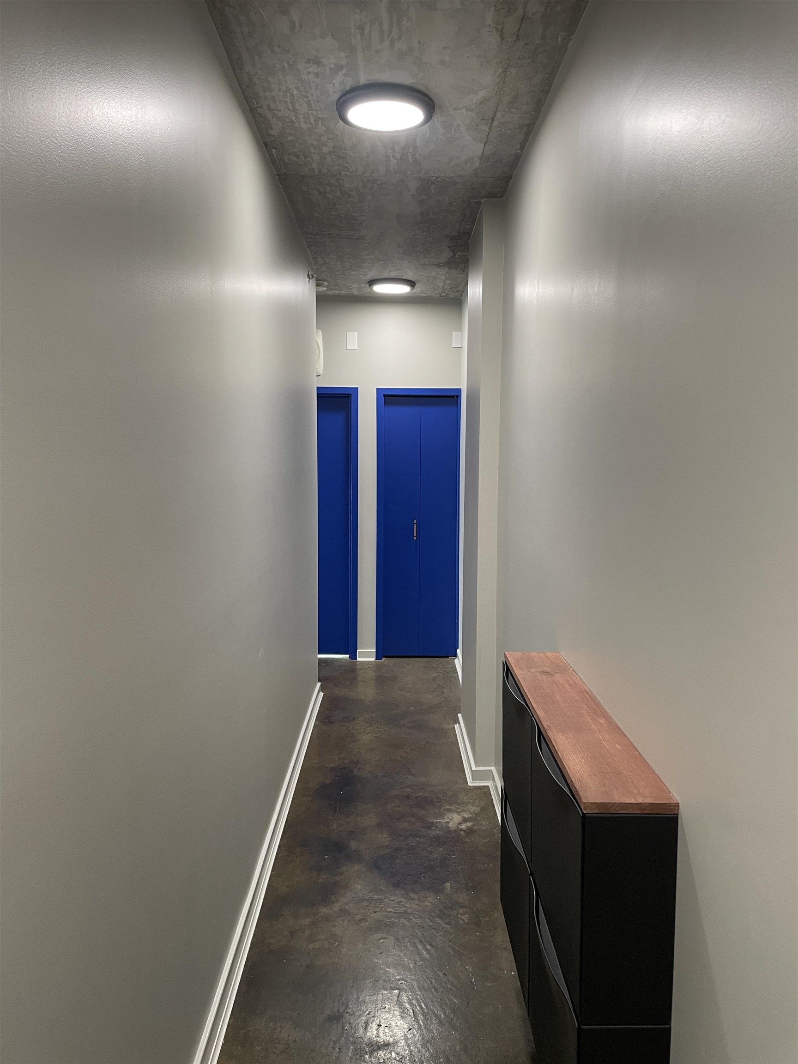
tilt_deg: -4.4
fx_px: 799
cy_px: 532
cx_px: 399
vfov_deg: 67.3
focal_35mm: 26
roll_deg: -0.5
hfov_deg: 53.1
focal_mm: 4.2
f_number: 1.6
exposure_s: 1/60
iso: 125
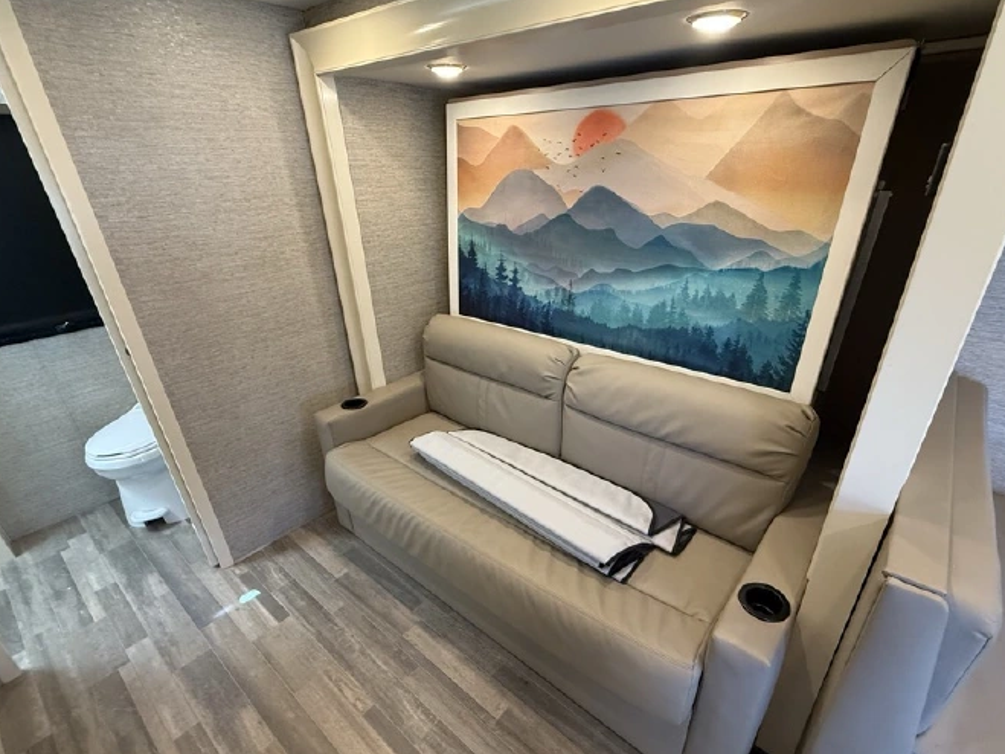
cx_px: 526
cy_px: 412
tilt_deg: -26.9
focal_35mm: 17
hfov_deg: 91.0
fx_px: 493
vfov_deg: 74.5
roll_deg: +1.8
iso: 320
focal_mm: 2.22
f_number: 2.2
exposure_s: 1/99
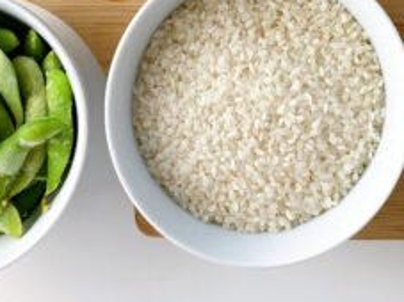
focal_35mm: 74
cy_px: -30
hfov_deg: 26.1
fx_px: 863
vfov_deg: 19.1
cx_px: 283
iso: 40
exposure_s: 1/100
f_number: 1.8
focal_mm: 3.99
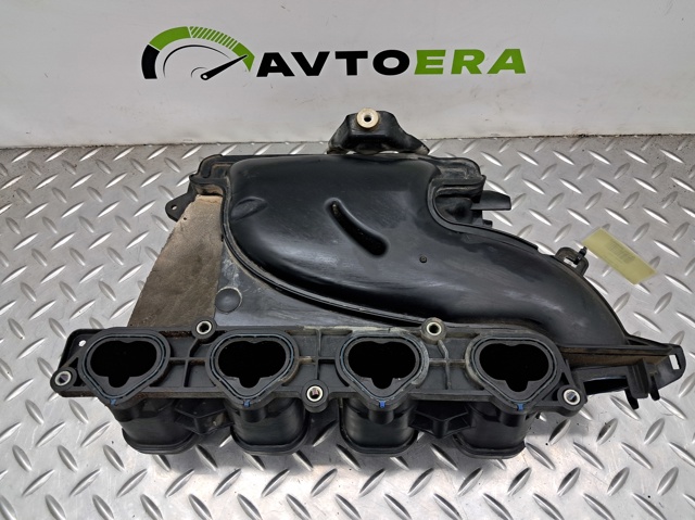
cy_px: 260
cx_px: 348
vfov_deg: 51.3
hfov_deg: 65.4
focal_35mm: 27
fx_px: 542
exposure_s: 1/50
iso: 100
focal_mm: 4
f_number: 1.8
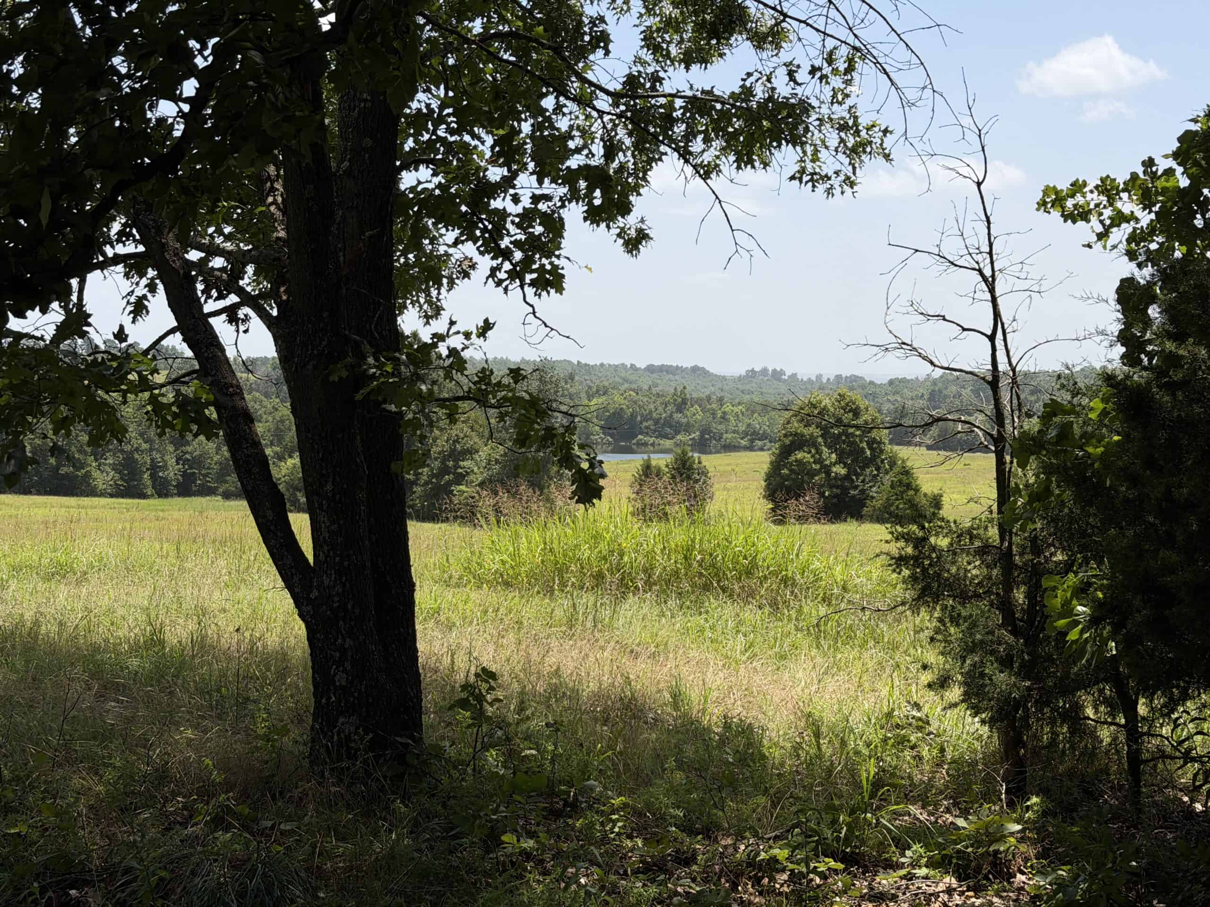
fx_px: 1678
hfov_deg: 39.7
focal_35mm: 48
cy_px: 454
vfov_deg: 30.3
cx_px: 605
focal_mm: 6.76
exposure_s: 1/5587
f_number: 1.78
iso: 64
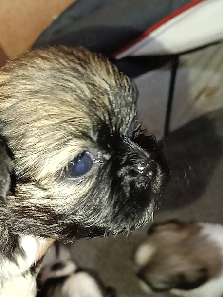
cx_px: -12
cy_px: 222
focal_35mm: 59
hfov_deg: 23.5
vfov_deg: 32.1
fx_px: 506
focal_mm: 3.98
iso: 1000
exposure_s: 1/20
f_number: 1.8
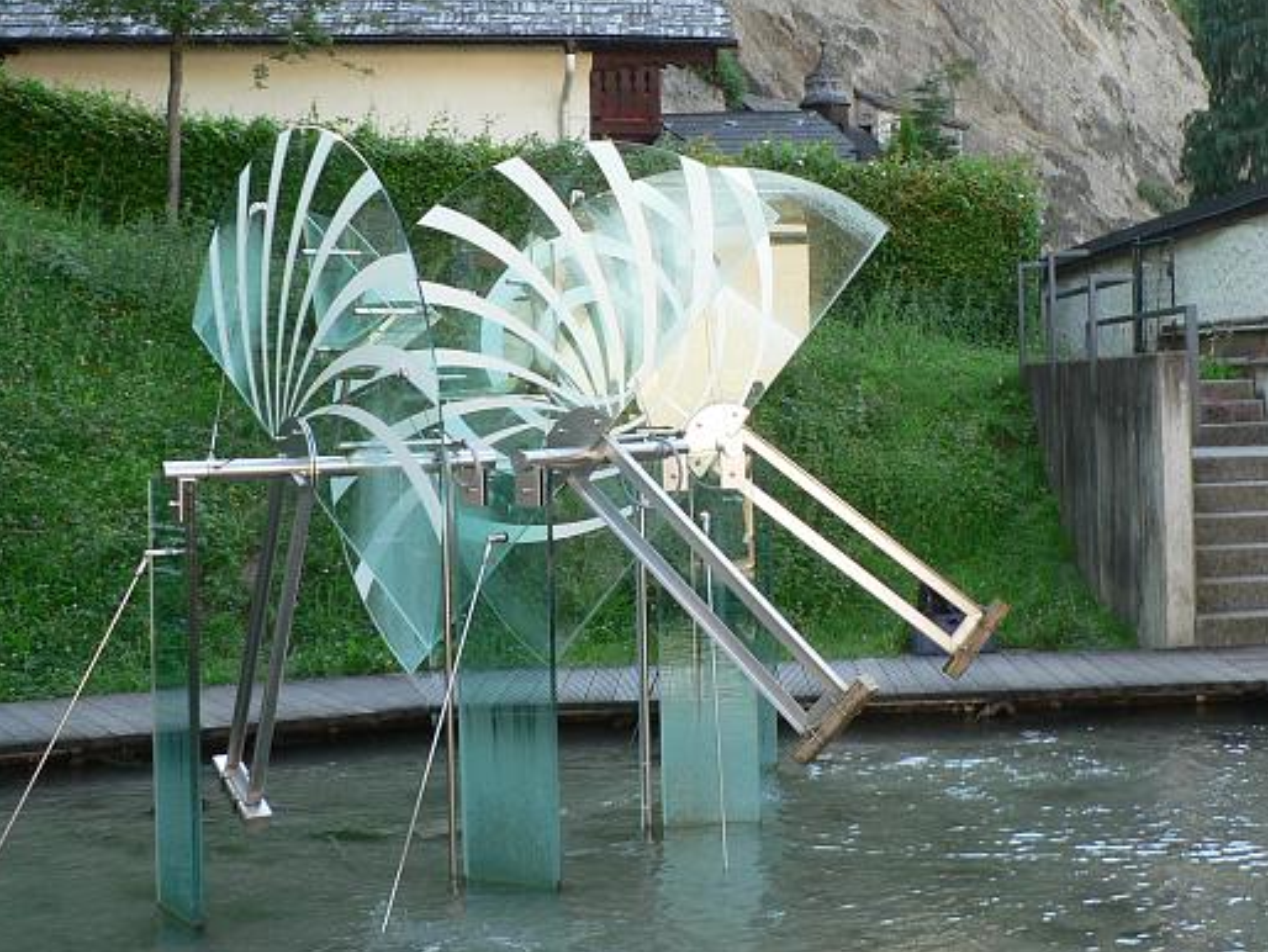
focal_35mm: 56
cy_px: 279
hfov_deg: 34.3
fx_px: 2052
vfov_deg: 25.9
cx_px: 743
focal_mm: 6
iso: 80
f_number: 3.6
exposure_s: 1/80
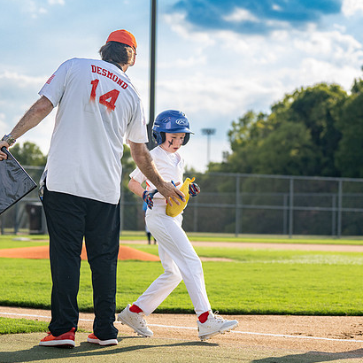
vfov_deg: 14.9
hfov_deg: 14.9
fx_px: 1388
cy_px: 183
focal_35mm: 117
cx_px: 182
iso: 400
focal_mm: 70
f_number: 2.8
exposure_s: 1/4000
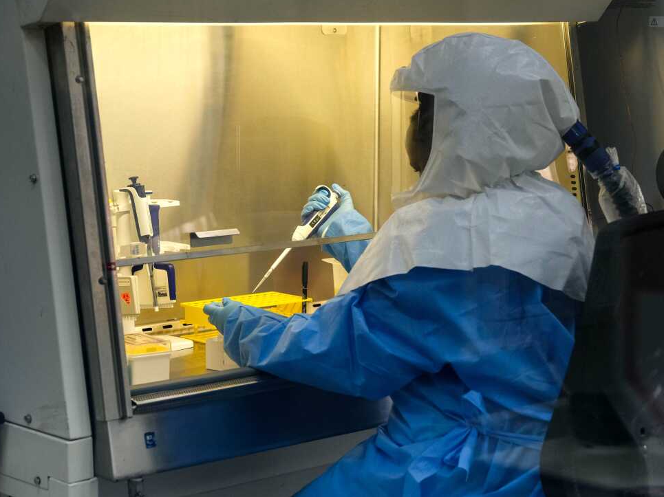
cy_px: 246
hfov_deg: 21.5
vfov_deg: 16.2
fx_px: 1745
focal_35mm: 91
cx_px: 349
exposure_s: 1/400
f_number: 4
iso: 2500
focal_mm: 55
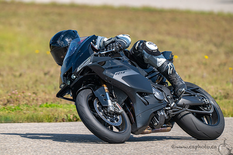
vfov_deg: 2.8
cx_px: 116
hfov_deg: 4.2
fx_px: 3172
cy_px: 78
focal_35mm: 490
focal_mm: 490
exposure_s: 1/1250
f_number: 6.3
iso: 400
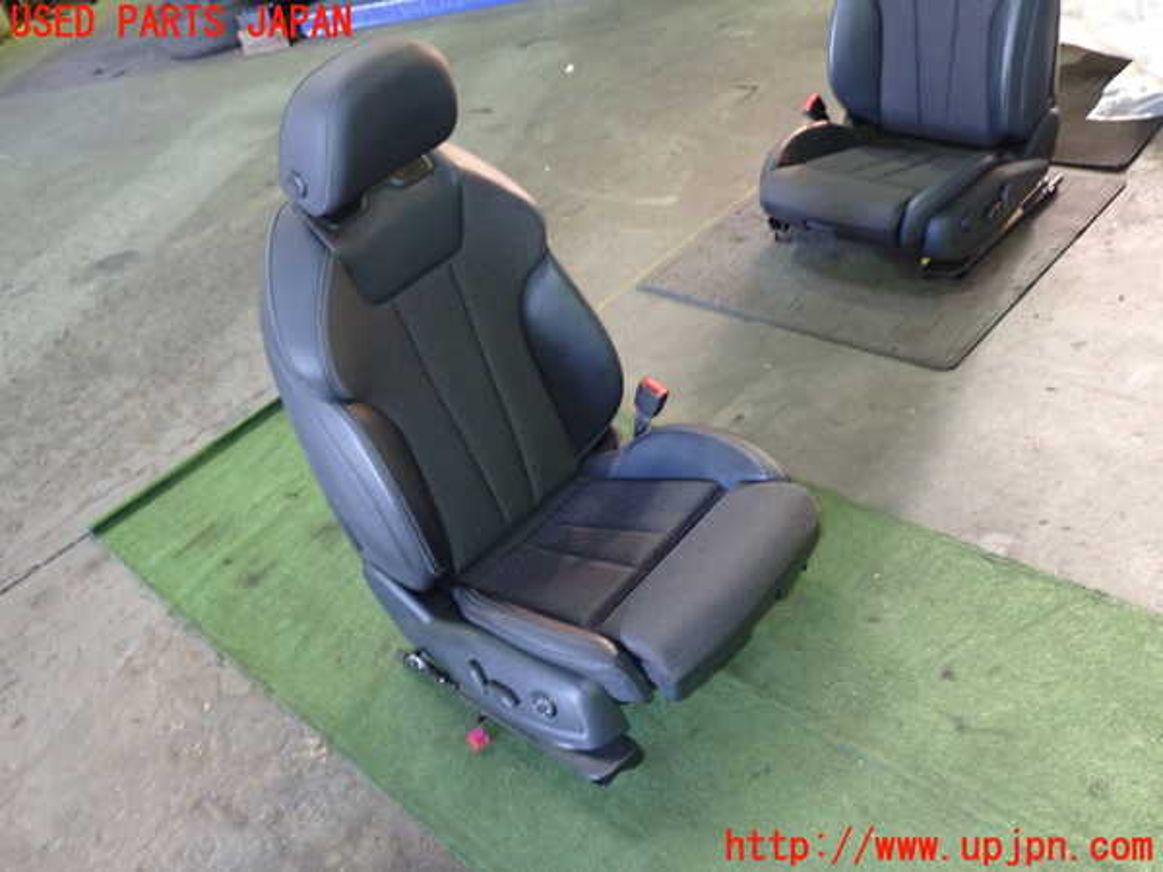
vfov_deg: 46.8
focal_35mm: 30
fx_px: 1008
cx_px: 582
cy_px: 436
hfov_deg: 60.0
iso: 500
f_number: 2.3
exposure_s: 1/30
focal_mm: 5.4
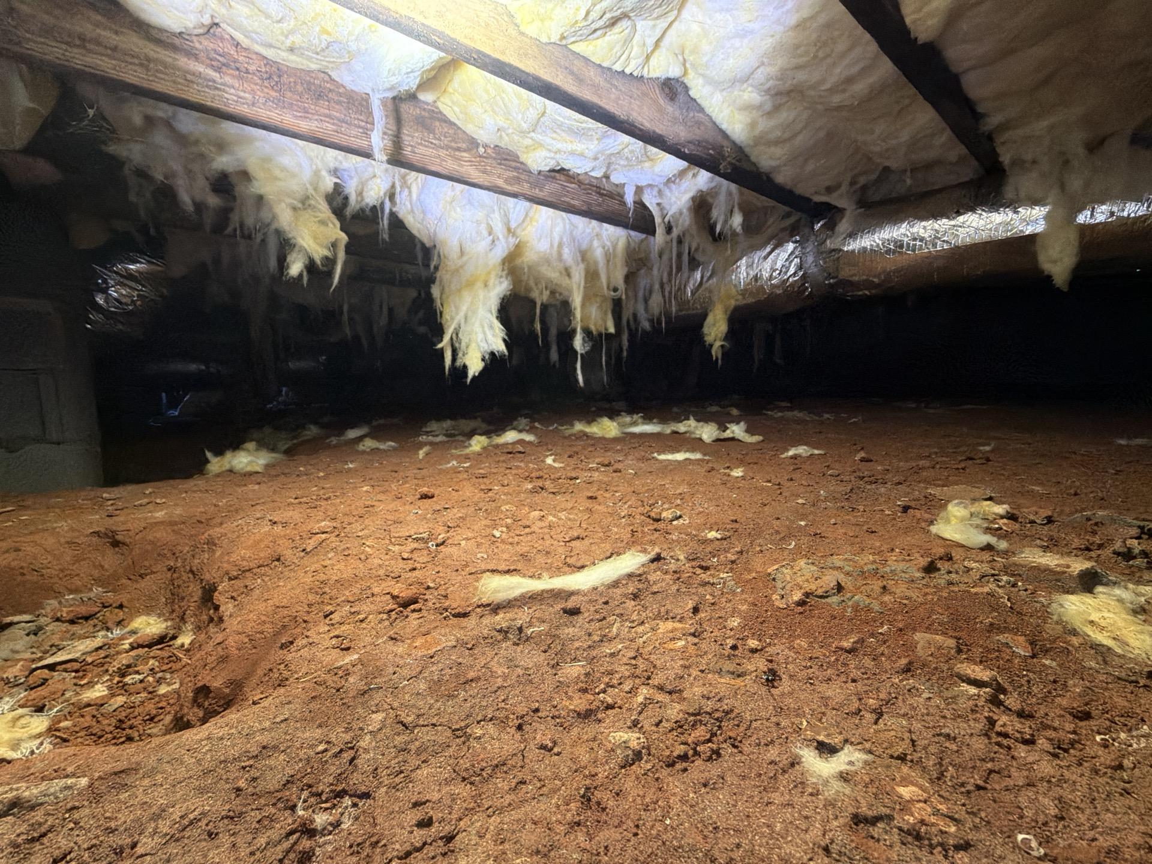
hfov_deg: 102.1
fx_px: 466
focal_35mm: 14
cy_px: 432
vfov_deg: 85.7
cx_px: 576
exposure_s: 1/75
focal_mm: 2.22
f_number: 2.2
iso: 320
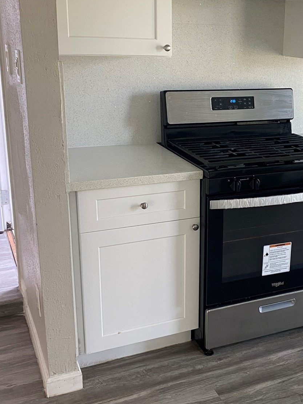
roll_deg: -3.8
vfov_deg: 39.6
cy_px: 194
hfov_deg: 29.2
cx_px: 268
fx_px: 560
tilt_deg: -15.0
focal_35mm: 48
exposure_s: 1/60
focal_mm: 4.25
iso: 250
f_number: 1.8
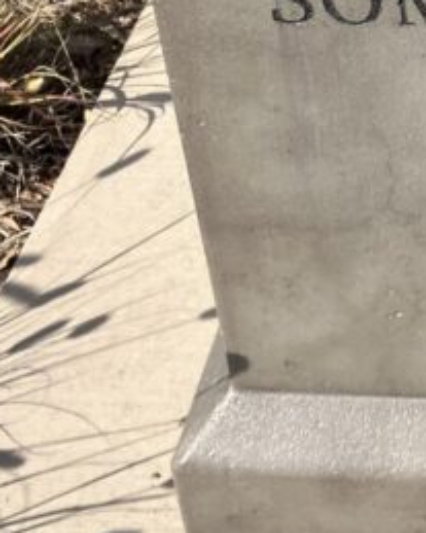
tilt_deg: -31.7
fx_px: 1703
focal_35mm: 108
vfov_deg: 16.4
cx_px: 735
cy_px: -237
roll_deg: +1.6
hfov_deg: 13.1
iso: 32
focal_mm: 3.99
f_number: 1.8
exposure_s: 1/2208
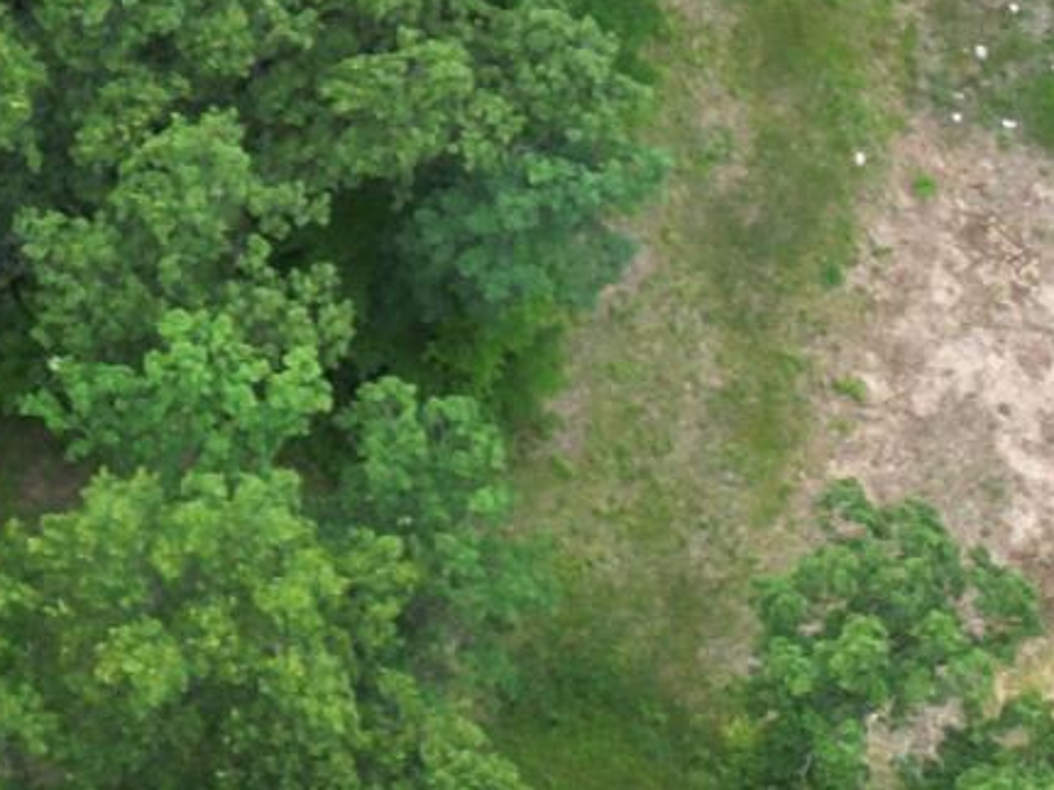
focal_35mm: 167
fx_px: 5083
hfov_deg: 10.9
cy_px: -1504
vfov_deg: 7.8
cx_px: -944
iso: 120
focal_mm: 6.72
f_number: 1.7
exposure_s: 1/640
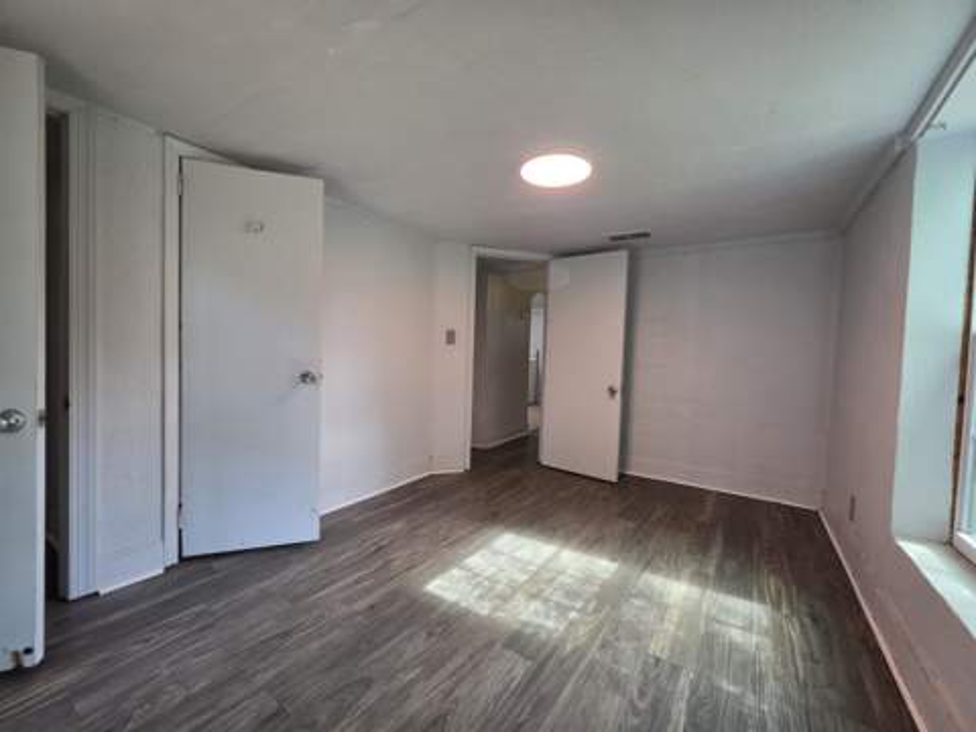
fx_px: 367
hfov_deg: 106.2
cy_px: 366
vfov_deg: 89.9
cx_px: 488
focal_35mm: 13
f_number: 1.9
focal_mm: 2.2
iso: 160
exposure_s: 1/120
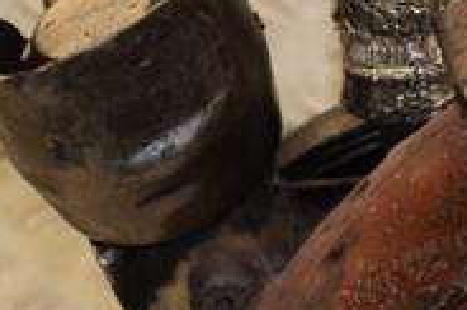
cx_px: 312
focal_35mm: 368
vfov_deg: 3.7
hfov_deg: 5.6
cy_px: 320
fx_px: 4761
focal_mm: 75
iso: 800
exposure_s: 1/160
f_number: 5.3
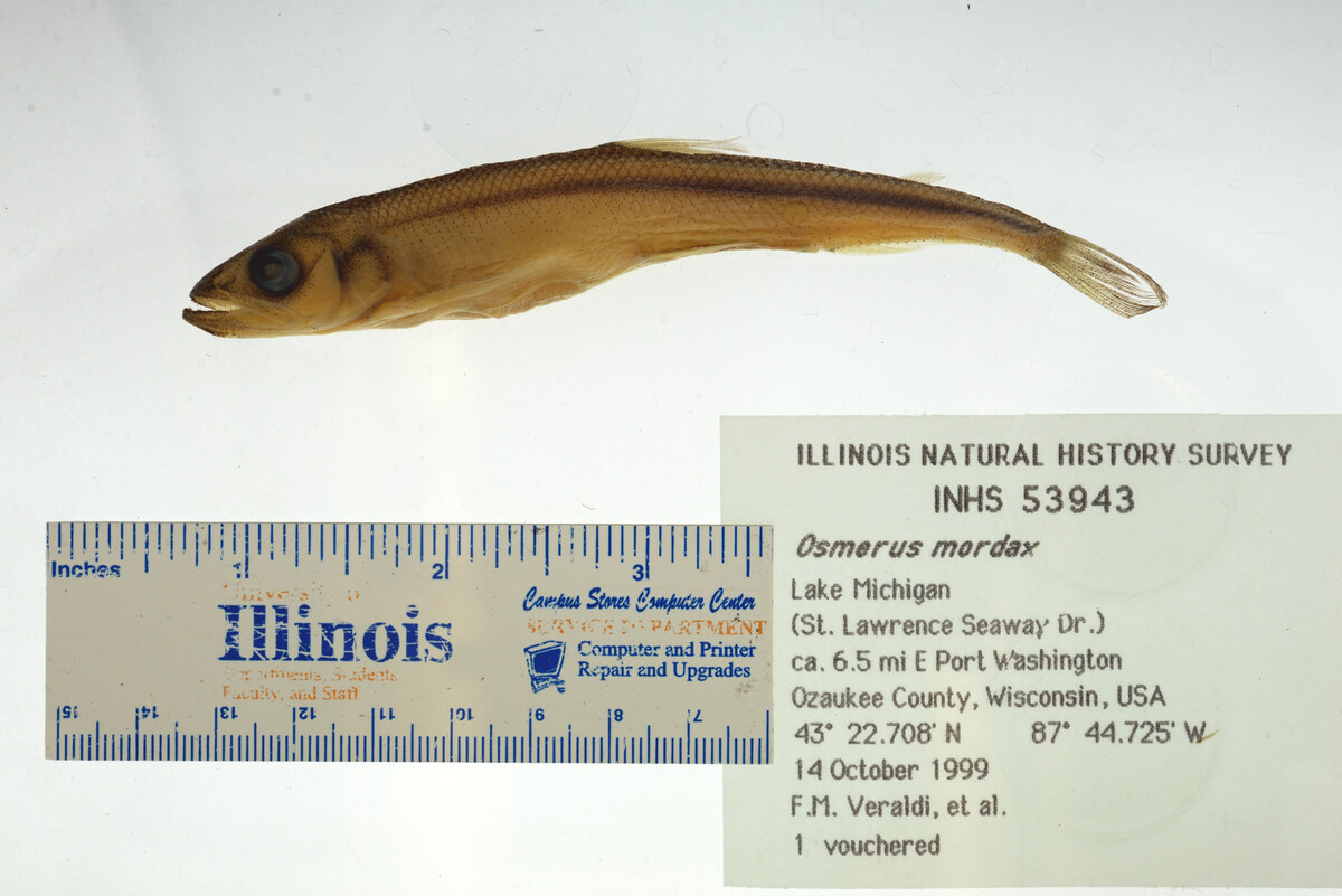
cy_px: 448
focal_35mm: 60
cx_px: 671
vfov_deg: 22.6
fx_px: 2237
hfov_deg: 33.4
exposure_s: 1/200
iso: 100
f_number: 10
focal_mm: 60
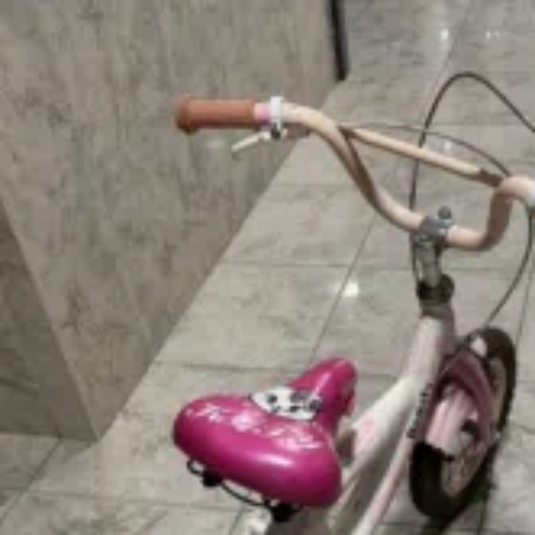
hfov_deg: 33.0
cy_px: 529
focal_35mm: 51
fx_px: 892
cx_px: 367
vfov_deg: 31.1
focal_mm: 6.76
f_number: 1.78
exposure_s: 1/60
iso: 250
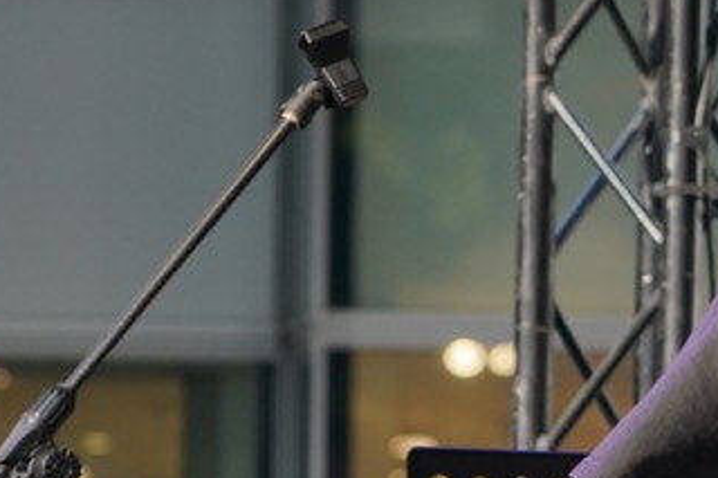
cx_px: 1369
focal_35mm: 677
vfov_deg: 2.0
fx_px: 13495
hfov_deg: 3.0
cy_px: 155
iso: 800
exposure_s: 1/800
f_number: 5.6
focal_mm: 169
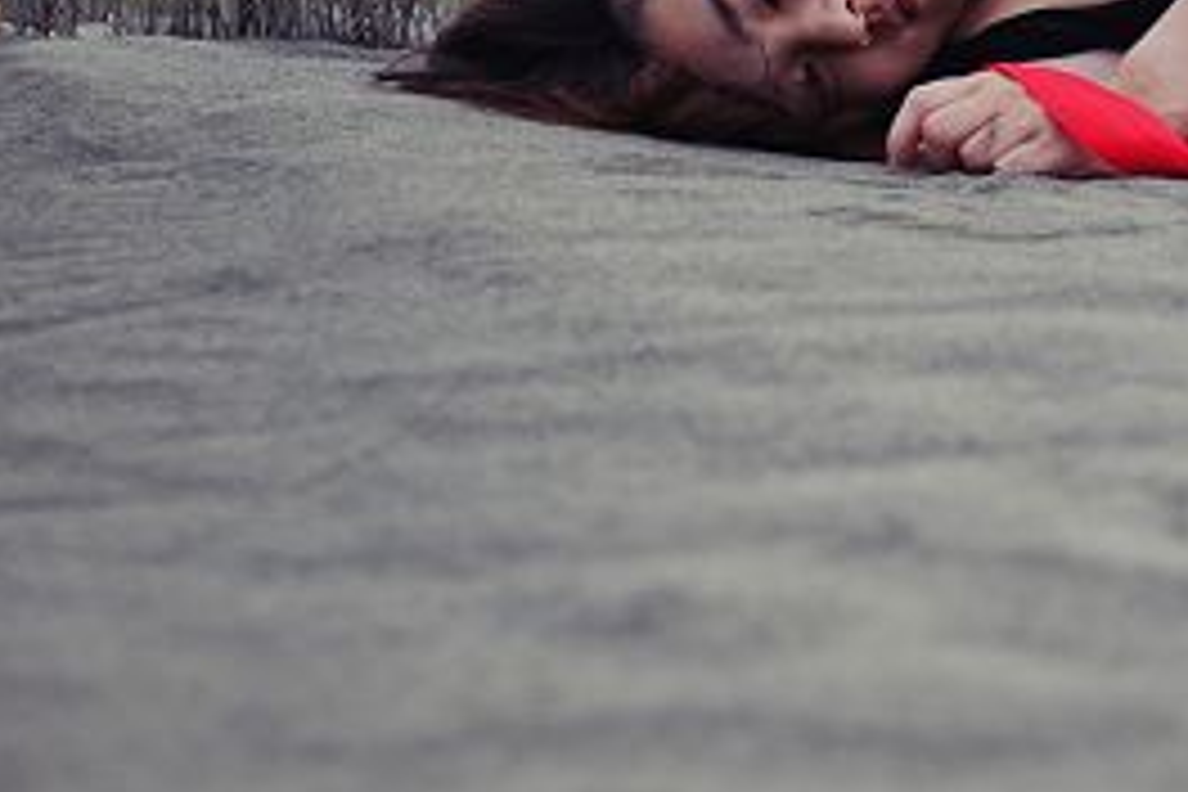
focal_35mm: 109
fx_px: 3597
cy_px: 558
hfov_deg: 17.2
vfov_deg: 12.5
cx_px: 1710
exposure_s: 1/1000
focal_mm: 36
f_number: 3.5
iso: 200
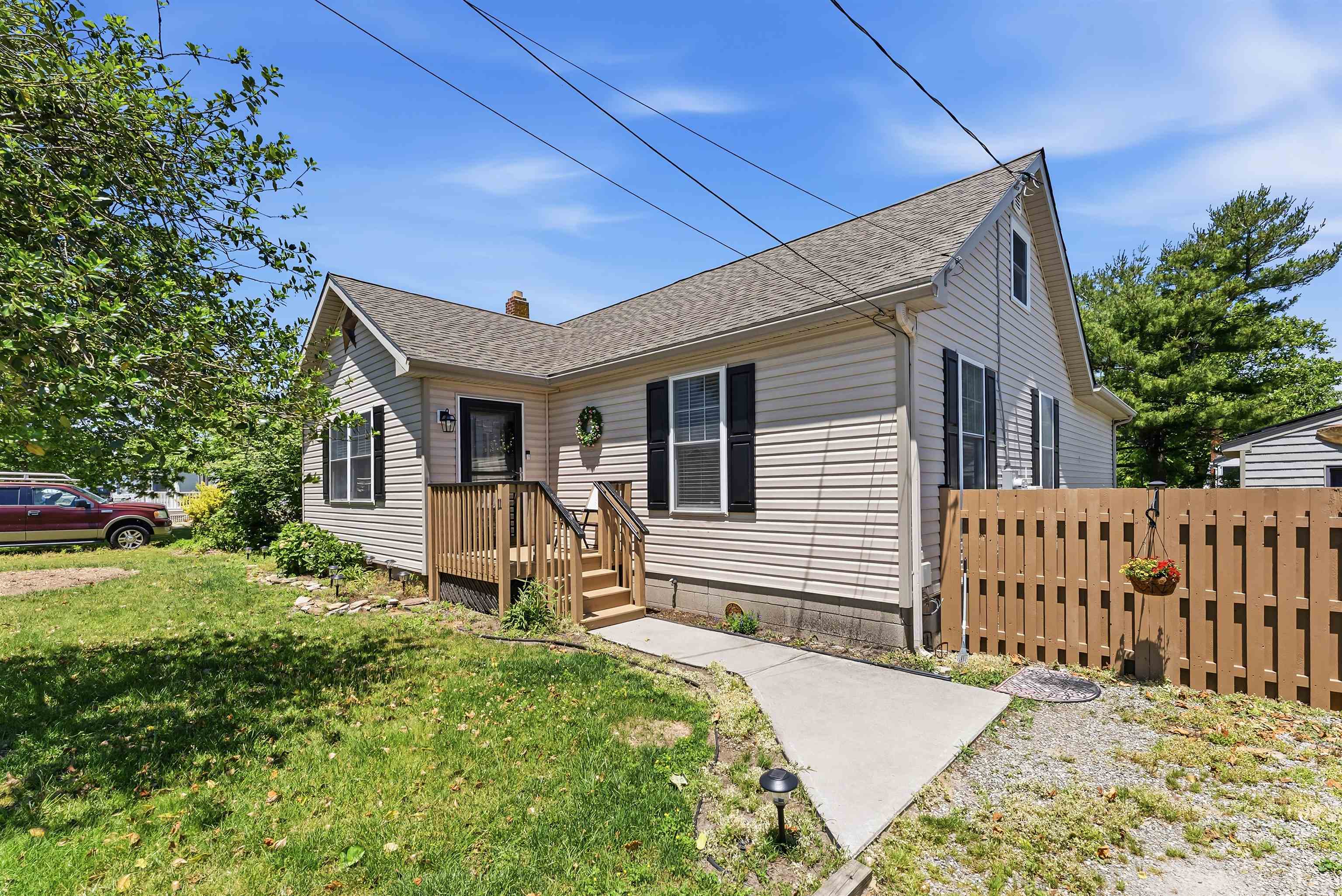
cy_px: 448
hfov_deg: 100.0
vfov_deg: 77.0
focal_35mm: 15
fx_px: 563
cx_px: 671
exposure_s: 1/800
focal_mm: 15.1
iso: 640
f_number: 8
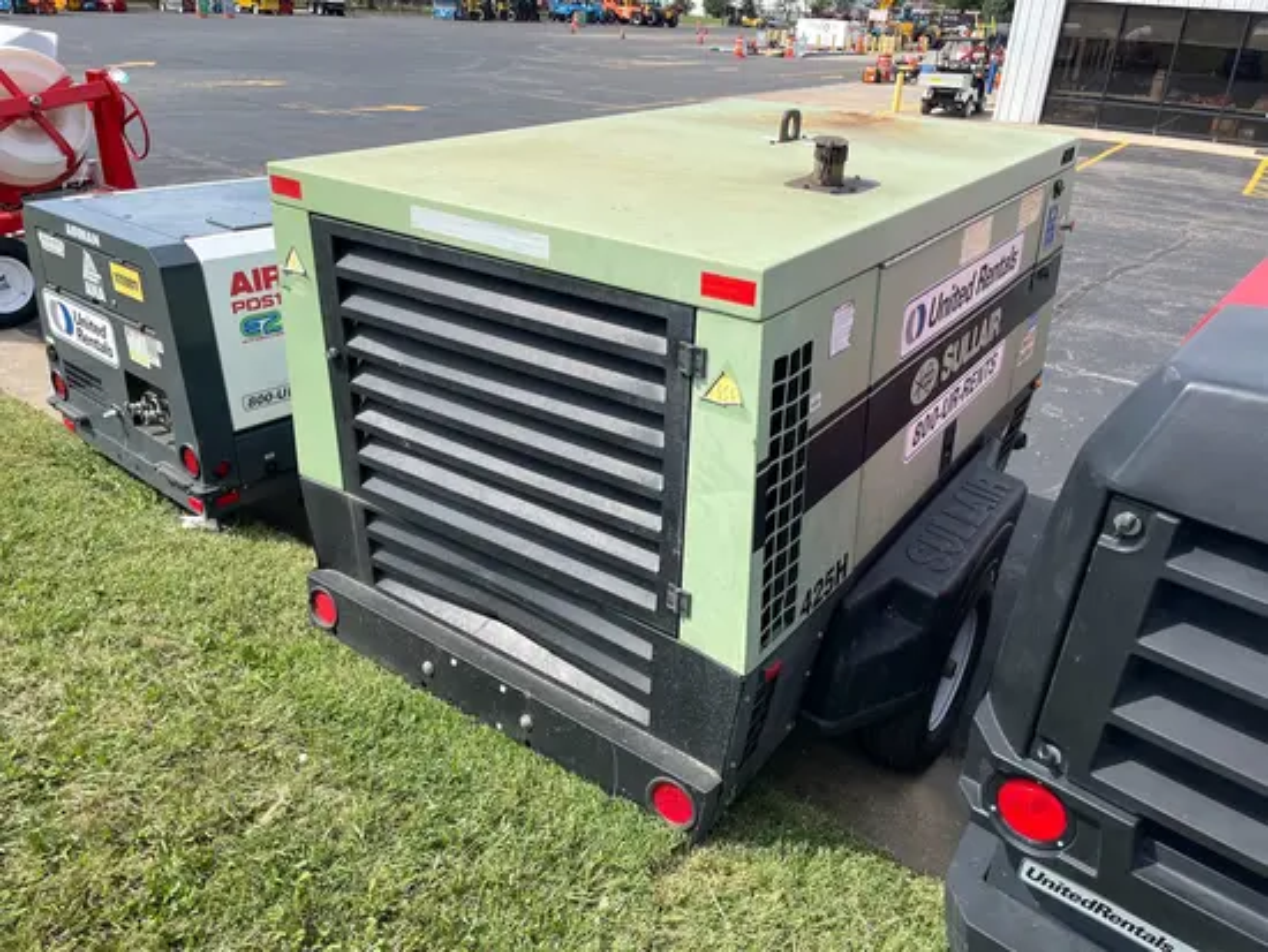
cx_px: 634
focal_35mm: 26
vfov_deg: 53.1
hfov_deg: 67.3
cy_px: 476
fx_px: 953
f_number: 1.6
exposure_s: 1/2571
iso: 50
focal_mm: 5.1
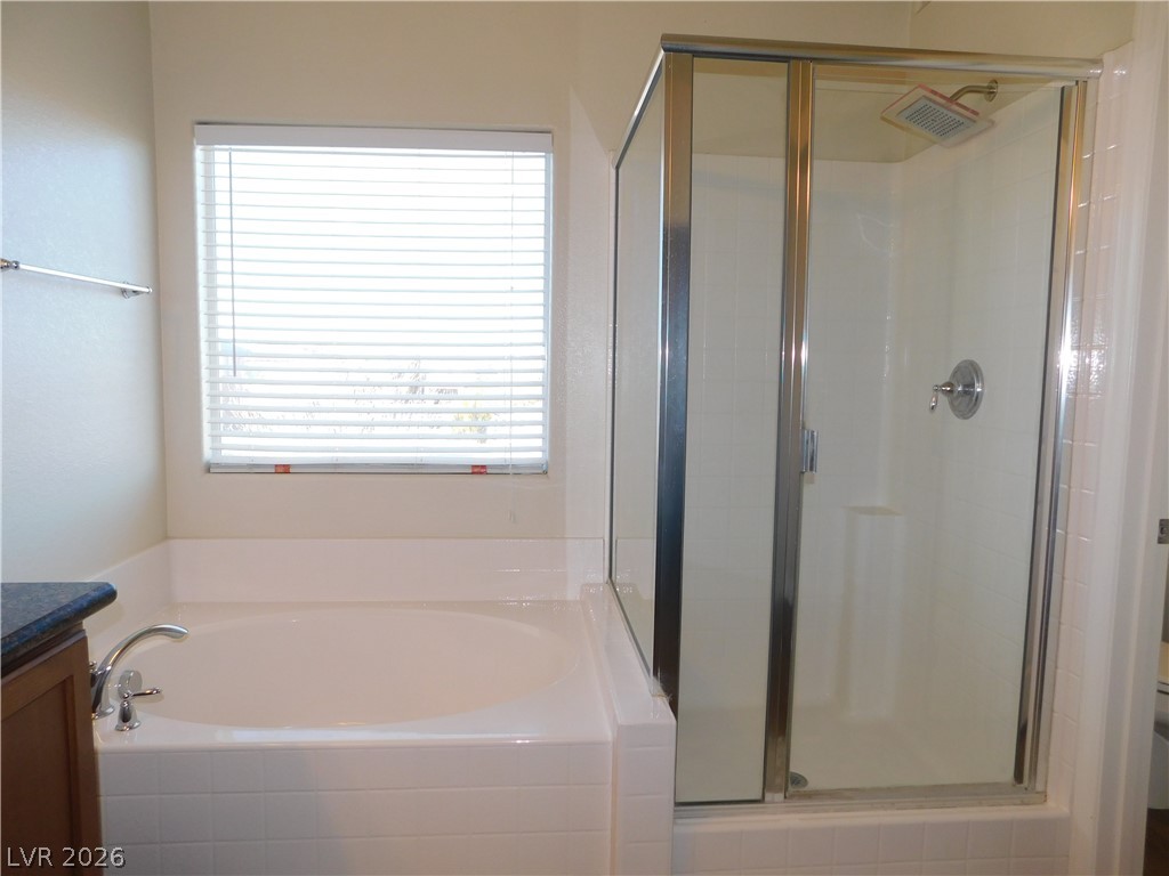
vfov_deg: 58.9
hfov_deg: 73.9
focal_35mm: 23
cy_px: 438
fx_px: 777
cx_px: 584
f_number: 3
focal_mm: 4
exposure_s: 1/100
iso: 125
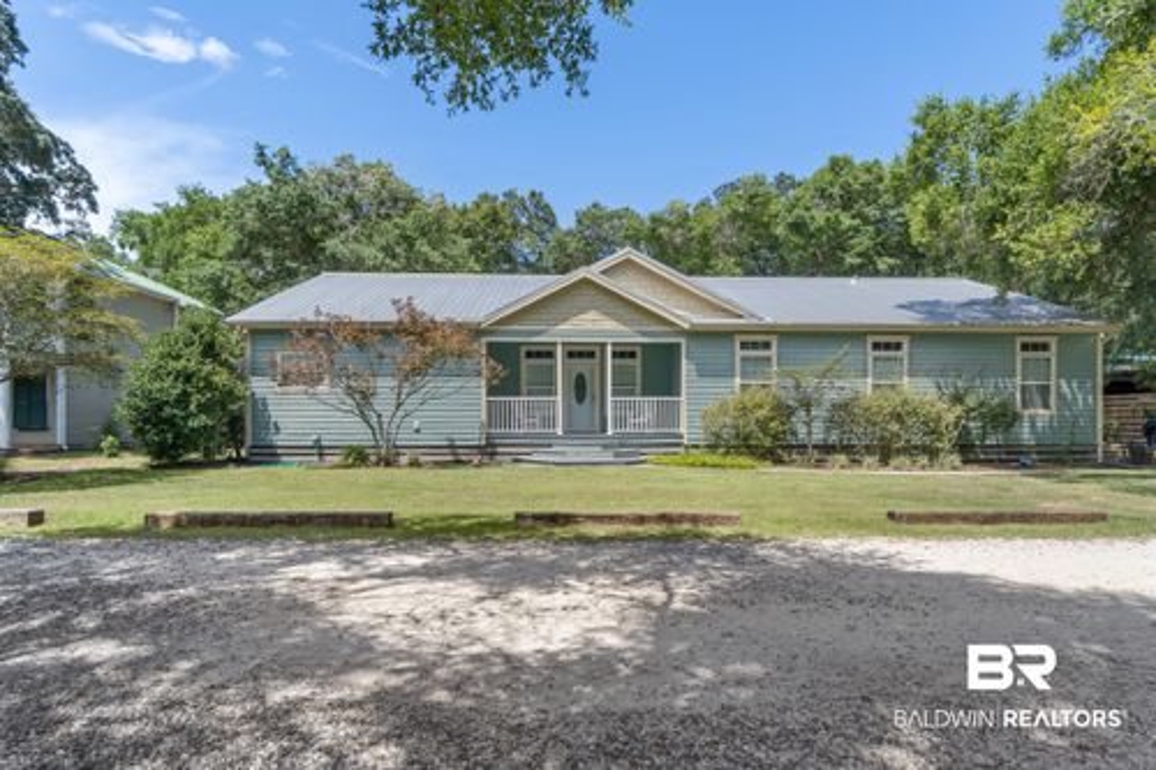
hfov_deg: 90.0
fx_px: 578
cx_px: 578
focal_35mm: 18
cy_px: 385
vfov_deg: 67.3
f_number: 8
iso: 100
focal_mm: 12
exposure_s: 1/15
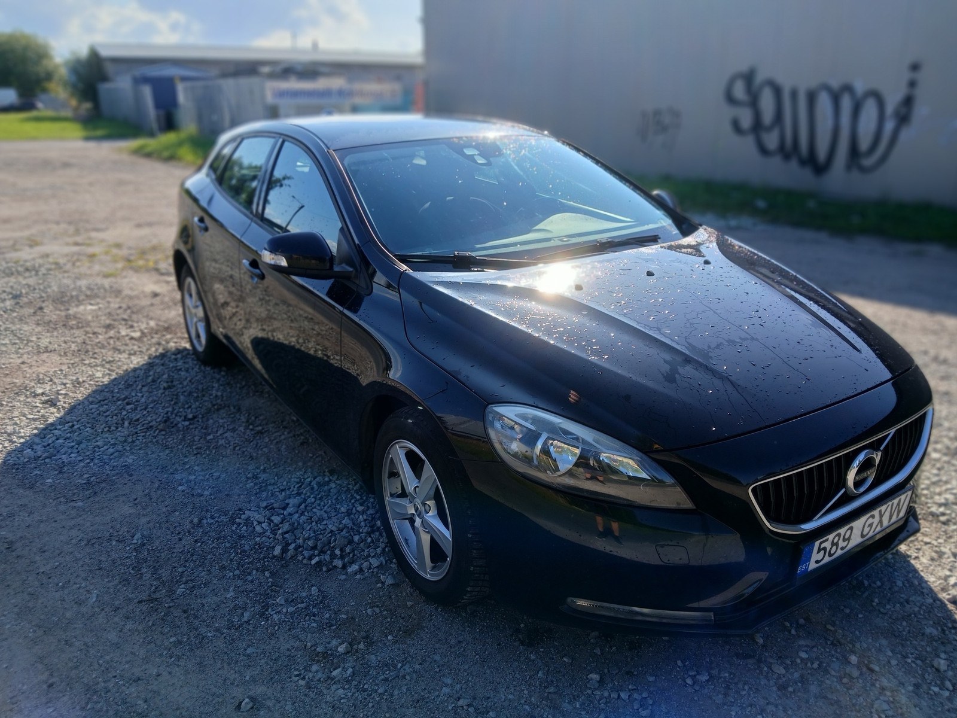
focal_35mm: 26
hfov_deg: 67.3
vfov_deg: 53.1
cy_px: 359
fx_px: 719
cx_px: 478
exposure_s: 1/251
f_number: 1.8
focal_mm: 3.98
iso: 20
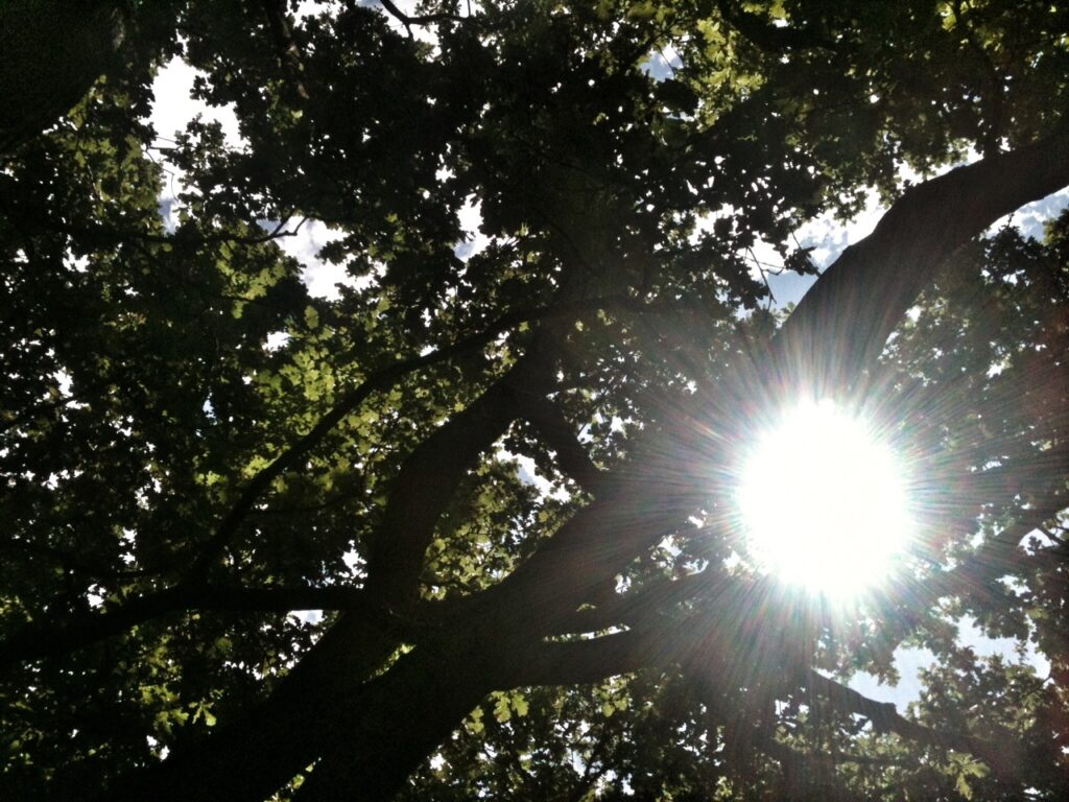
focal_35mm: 35
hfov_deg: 52.6
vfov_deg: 40.7
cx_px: 534
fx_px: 1081
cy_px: 401
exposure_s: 1/1925
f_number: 2.8
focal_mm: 3.85
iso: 64
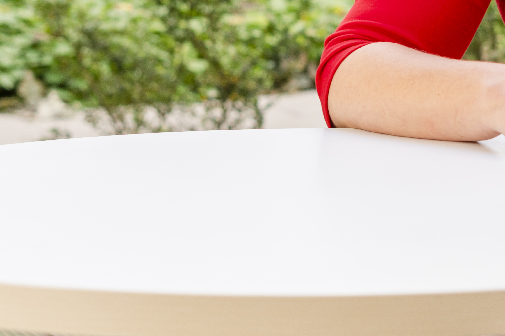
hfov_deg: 11.8
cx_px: 497
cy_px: -106
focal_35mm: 173
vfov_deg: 7.8
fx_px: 2426
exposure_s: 1/125
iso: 160
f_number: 4
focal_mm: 50
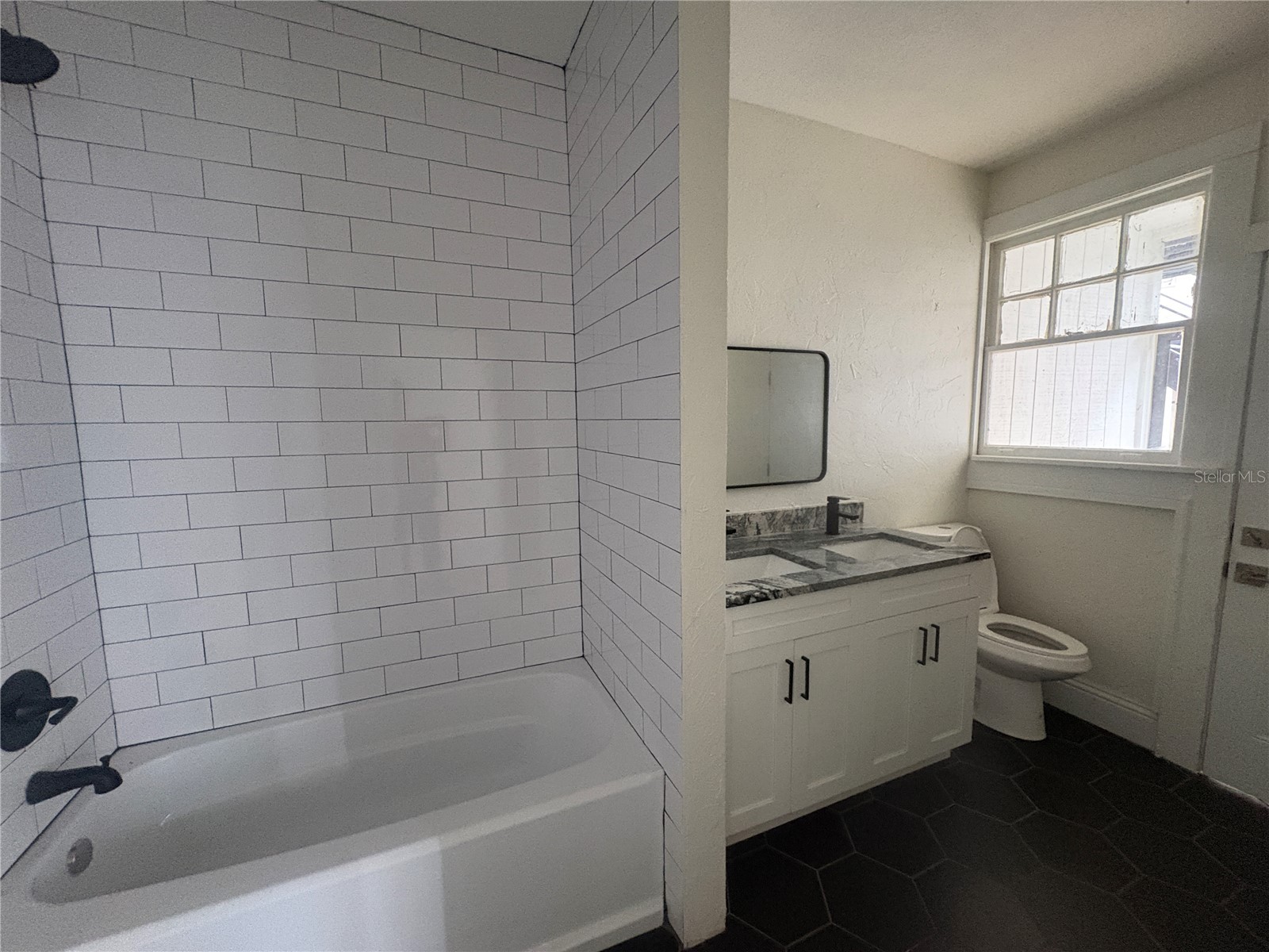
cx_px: 634
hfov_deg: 102.1
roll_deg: +1.3
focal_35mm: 14
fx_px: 513
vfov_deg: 85.7
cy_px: 476
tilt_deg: -5.9
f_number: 2.2
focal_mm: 2.22
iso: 800
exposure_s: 1/60
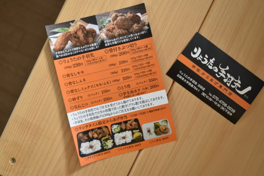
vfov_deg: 29.9
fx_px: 330
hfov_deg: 43.6
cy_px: 88
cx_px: 132
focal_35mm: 45
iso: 800
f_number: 4.2
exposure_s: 1/40
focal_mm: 30
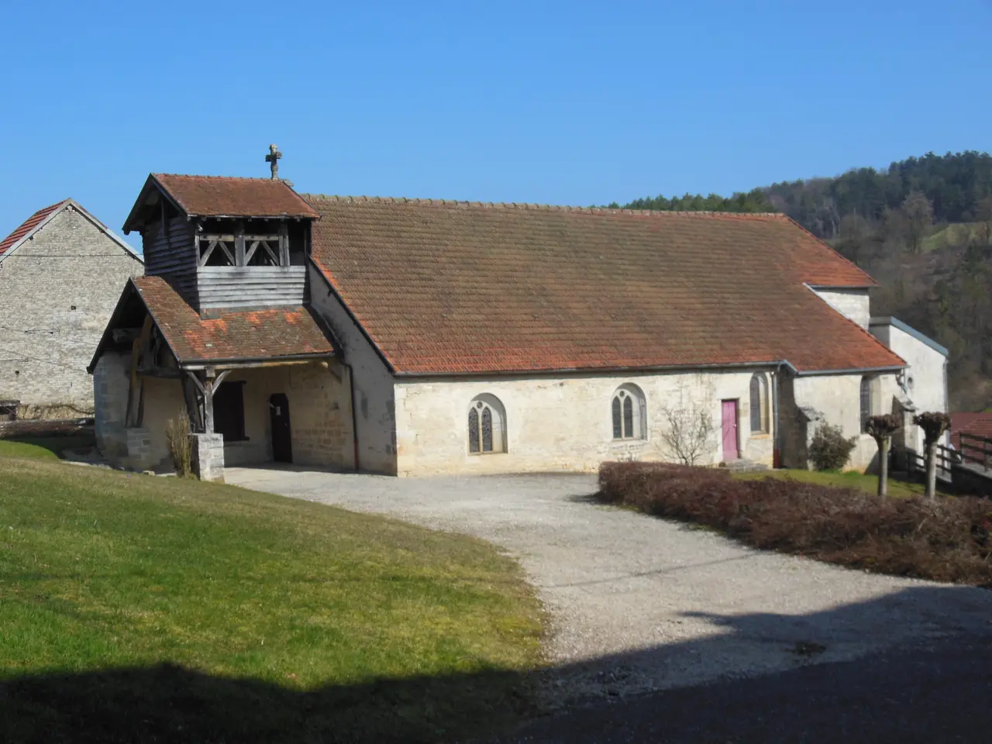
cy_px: 372
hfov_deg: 43.9
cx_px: 496
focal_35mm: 43
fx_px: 1232
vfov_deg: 33.6
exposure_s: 1/1250
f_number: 3.8
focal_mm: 7.7
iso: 125
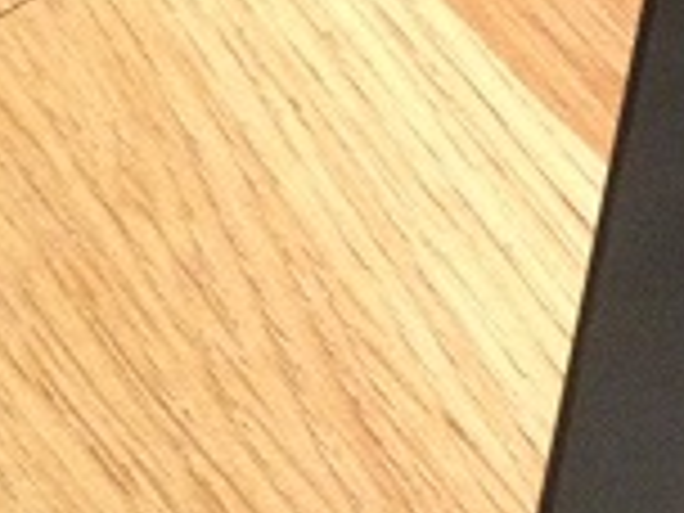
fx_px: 2905
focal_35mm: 147
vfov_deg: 10.0
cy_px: -14
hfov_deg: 11.8
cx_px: 1418
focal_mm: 4.28
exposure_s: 1/20
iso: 400
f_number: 2.4
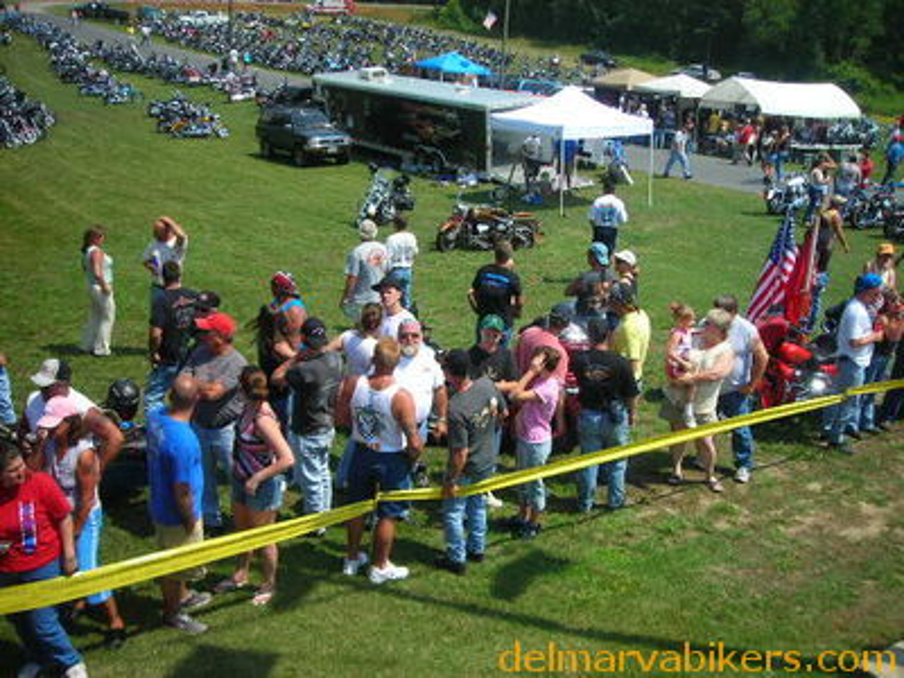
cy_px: 339
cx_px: 452
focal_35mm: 38
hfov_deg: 49.0
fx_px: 992
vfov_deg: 37.7
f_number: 6.4
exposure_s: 1/156
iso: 50
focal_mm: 6.3
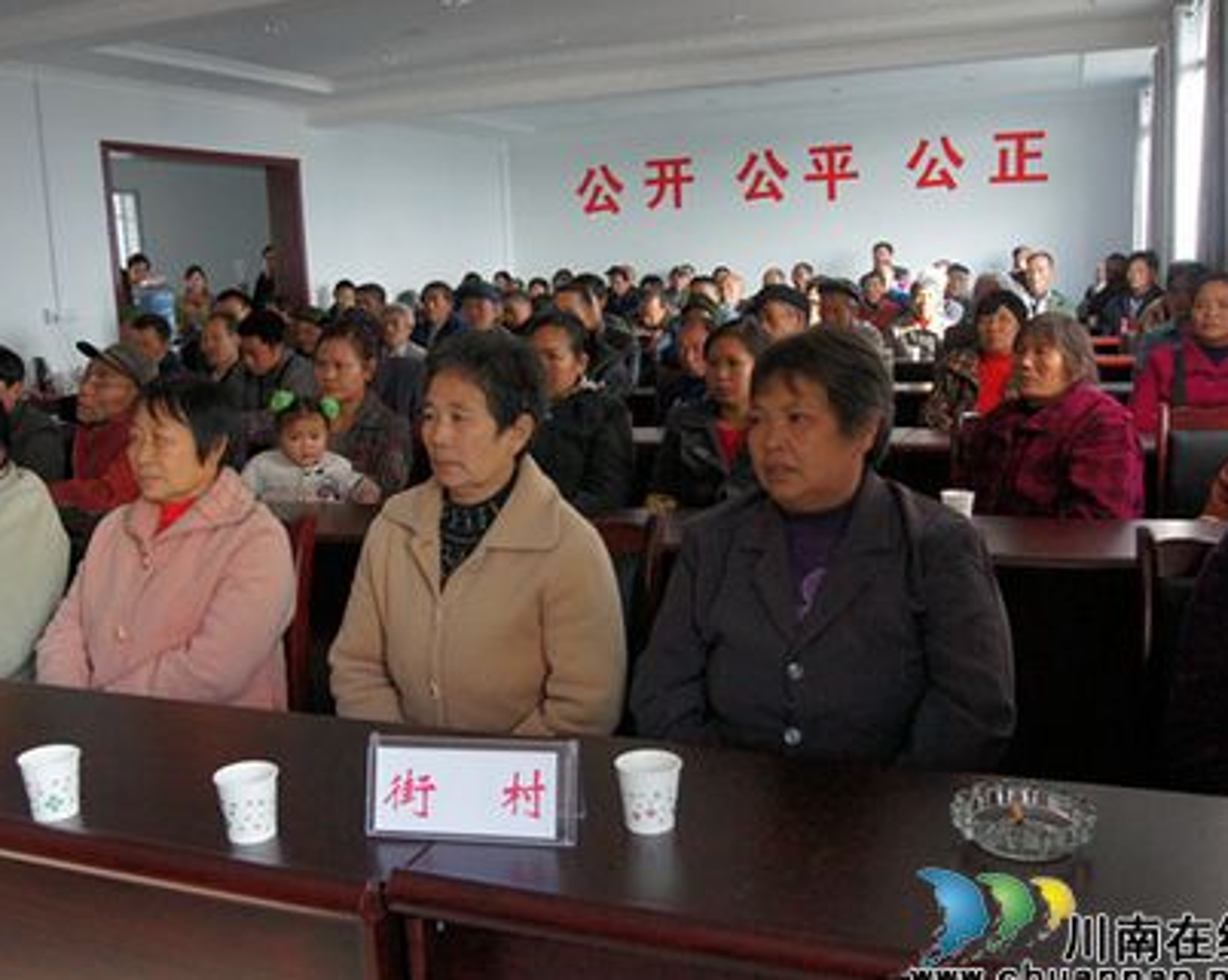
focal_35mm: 35
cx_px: 541
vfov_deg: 42.2
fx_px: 1271
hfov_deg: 51.4
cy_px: 498
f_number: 7.1
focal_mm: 20
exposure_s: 1/200
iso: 1600
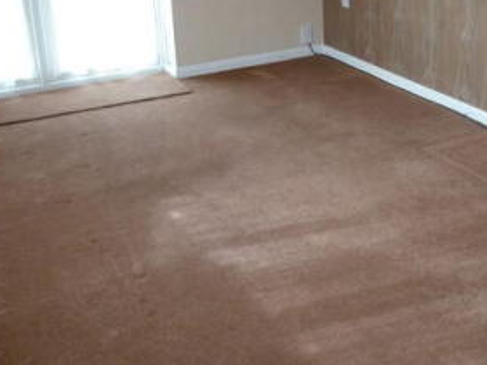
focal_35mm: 52
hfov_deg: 34.9
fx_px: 732
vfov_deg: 27.8
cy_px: 110
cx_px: 429
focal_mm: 4.1
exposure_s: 1/30
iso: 160
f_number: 3.3
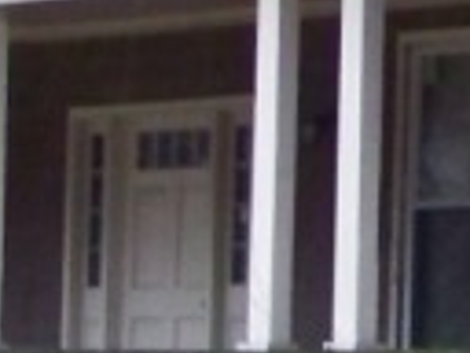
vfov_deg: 5.1
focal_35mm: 288
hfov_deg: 6.8
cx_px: 657
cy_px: -92
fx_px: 3910
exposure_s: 1/30
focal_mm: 5.85
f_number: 2.8
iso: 242
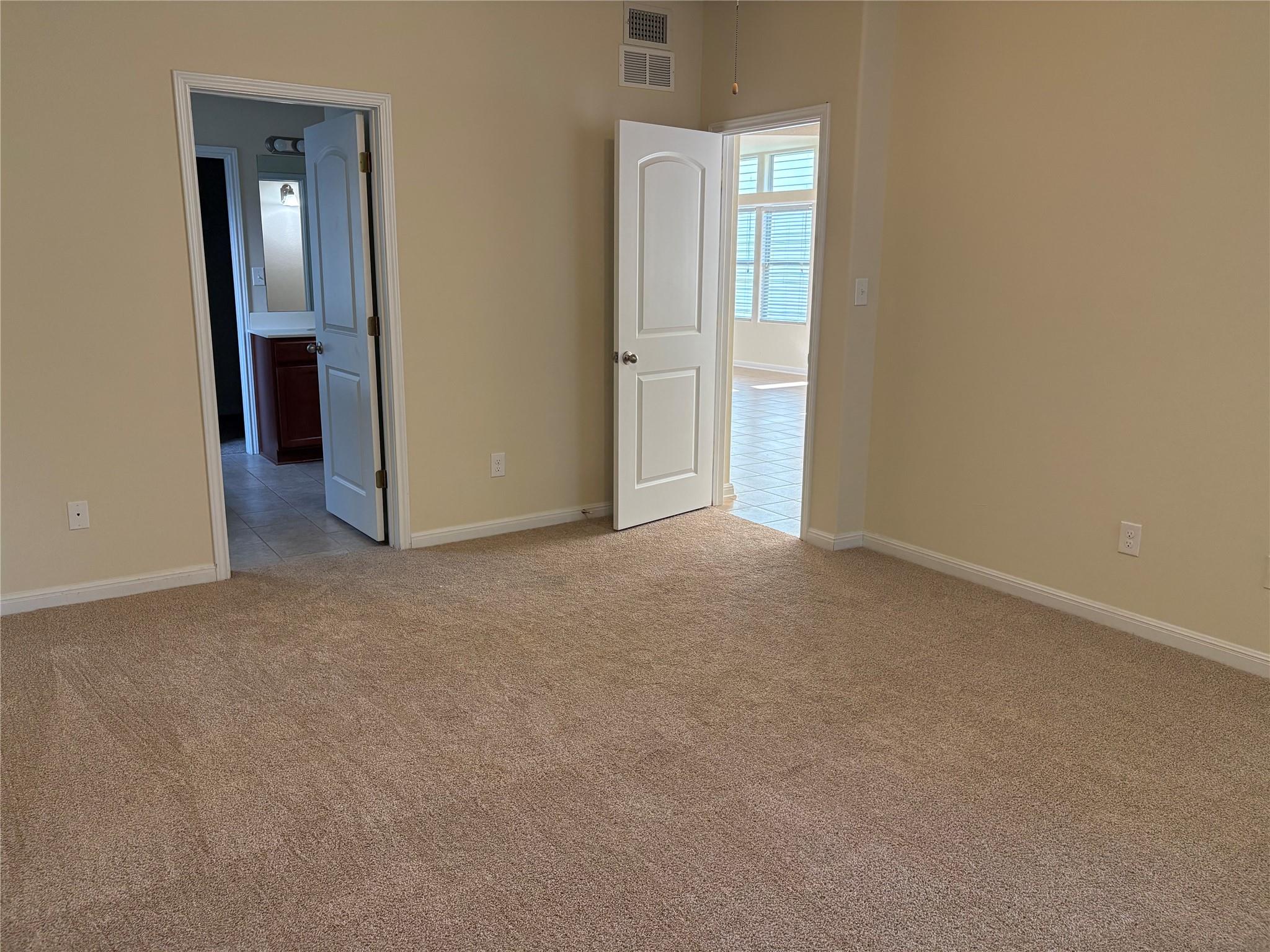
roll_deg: -0.5
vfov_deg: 53.1
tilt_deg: -10.8
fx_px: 954
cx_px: 635
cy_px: 476
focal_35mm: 26
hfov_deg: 67.3
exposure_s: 1/120
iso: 200
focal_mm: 5.96
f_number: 1.6
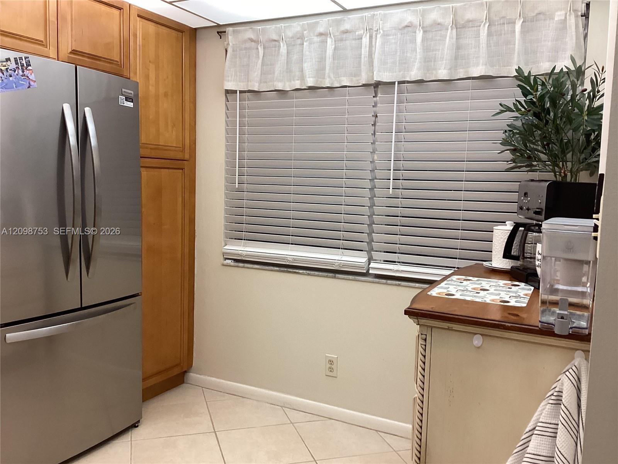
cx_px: 309
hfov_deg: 58.4
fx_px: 553
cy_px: 232
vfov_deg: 45.4
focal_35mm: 31
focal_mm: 3.3
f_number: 2.4
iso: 125
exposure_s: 1/60
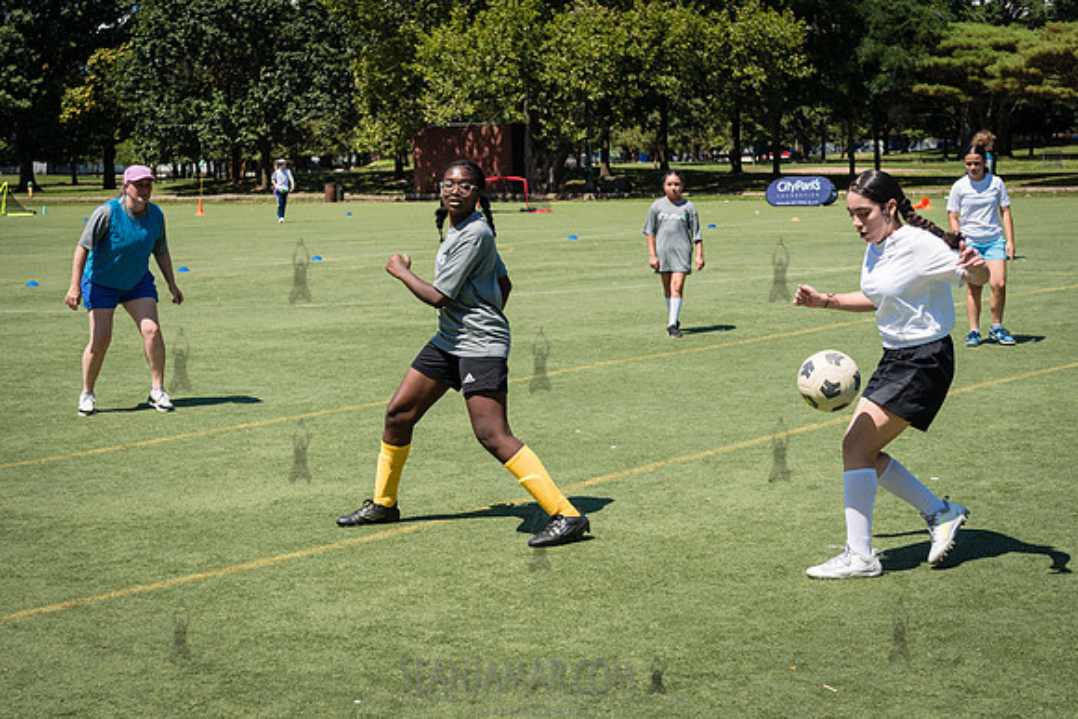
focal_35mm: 61
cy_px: 379
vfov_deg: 22.1
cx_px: 439
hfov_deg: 32.6
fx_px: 1840
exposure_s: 1/1250
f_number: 4
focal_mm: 45
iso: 200
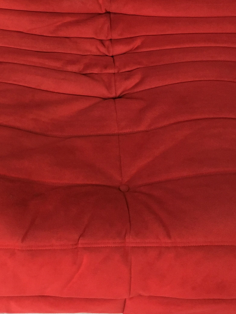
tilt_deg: -51.8
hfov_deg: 25.5
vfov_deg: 33.6
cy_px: 73
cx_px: 38
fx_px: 509
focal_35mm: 56
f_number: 2.2
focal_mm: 4.15
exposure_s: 1/17
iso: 200
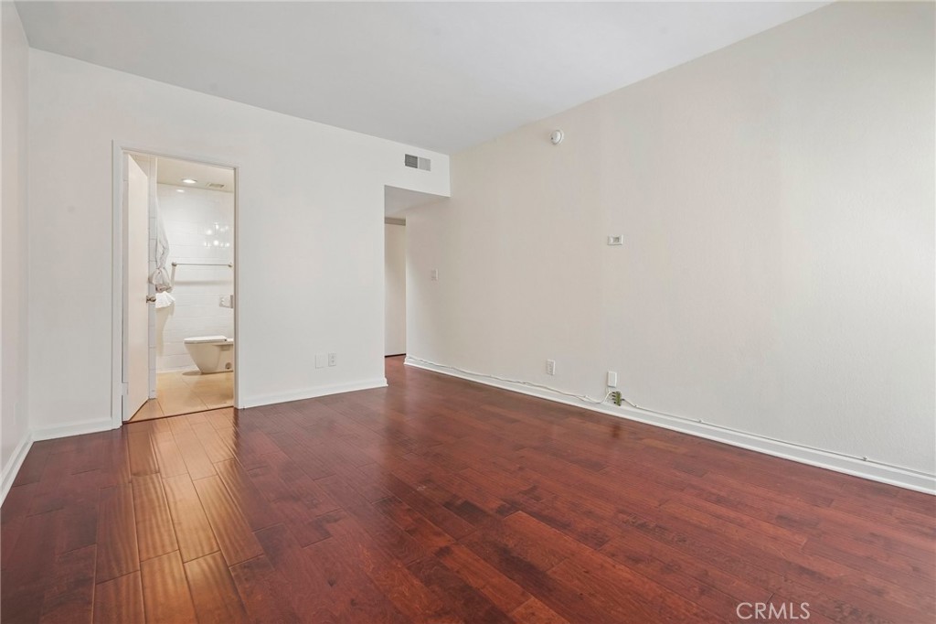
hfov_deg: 96.8
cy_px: 312
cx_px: 468
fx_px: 416
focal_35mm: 16
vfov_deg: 73.7
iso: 400
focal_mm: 16
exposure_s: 1/2.5
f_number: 11
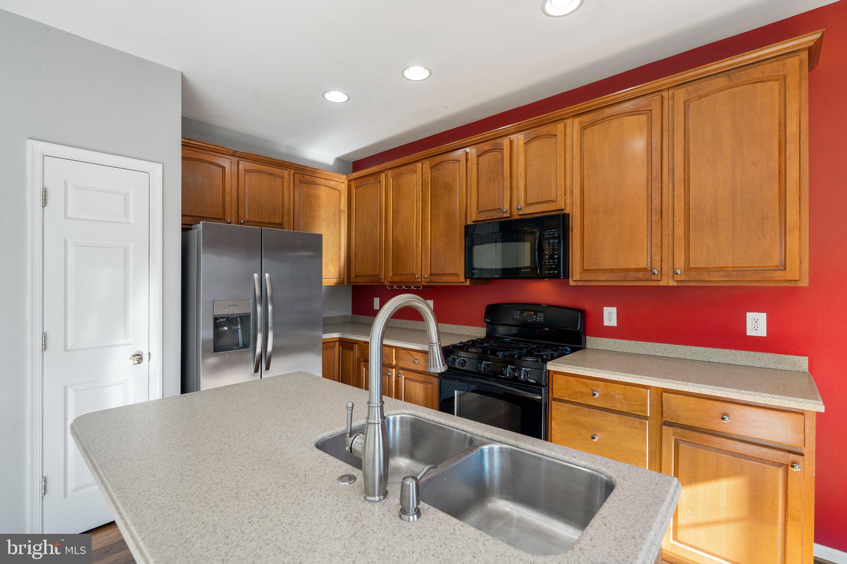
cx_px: 424
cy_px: 282
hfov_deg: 96.7
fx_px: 376
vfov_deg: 73.7
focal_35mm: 16
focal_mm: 16
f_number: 8
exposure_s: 1/13
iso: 400
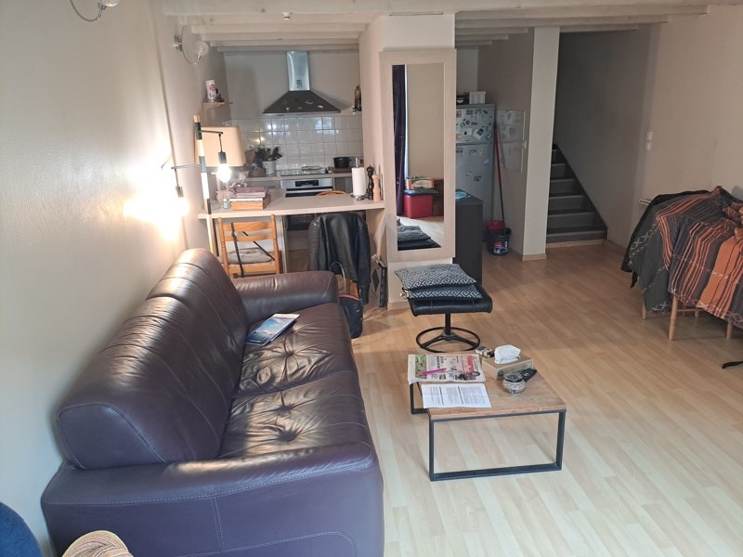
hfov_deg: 69.4
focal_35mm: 25
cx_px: 372
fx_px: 537
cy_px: 278
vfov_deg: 54.9
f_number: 1.8
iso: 250
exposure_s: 1/50
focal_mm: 4.65
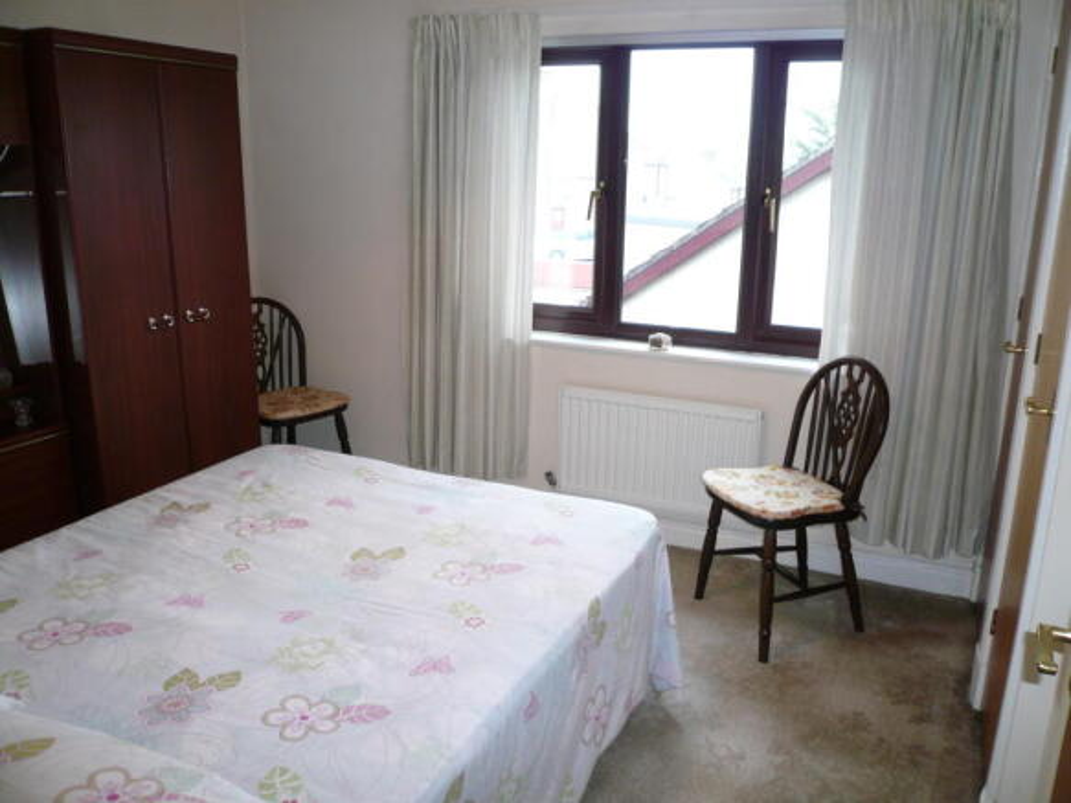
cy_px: 402
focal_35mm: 28
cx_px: 536
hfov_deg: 63.5
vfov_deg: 49.7
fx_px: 866
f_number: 2.8
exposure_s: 1/40
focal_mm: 4.6
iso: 100
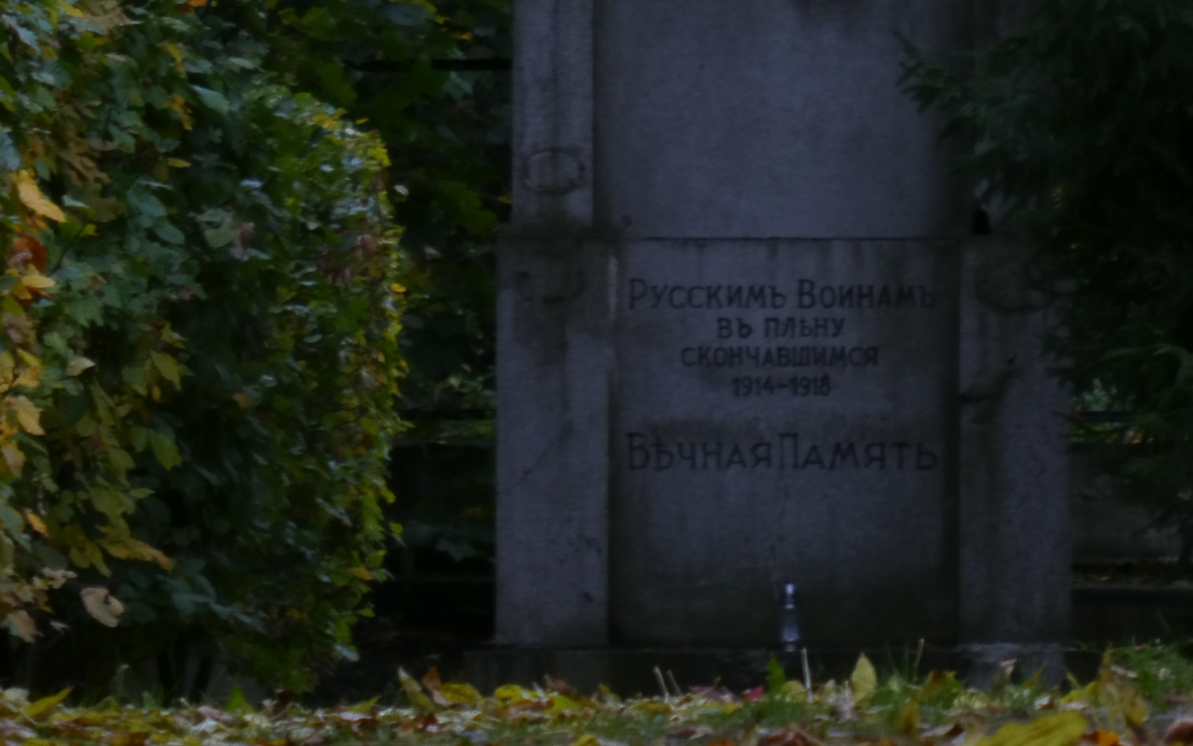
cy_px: 202
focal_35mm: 732
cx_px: 714
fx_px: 23799
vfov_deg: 1.8
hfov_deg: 2.9
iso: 200
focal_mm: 62.1
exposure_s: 1/40
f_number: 6
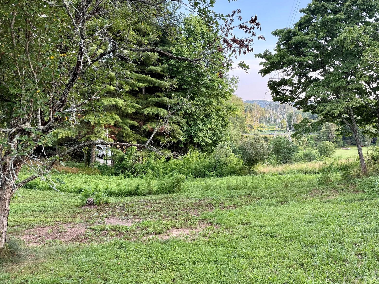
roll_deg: +1.2
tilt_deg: -1.9
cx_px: 242
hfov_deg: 57.5
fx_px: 339
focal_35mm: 31
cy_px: 117
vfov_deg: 45.2
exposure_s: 1/347
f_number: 1.78
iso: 100
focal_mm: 6.76
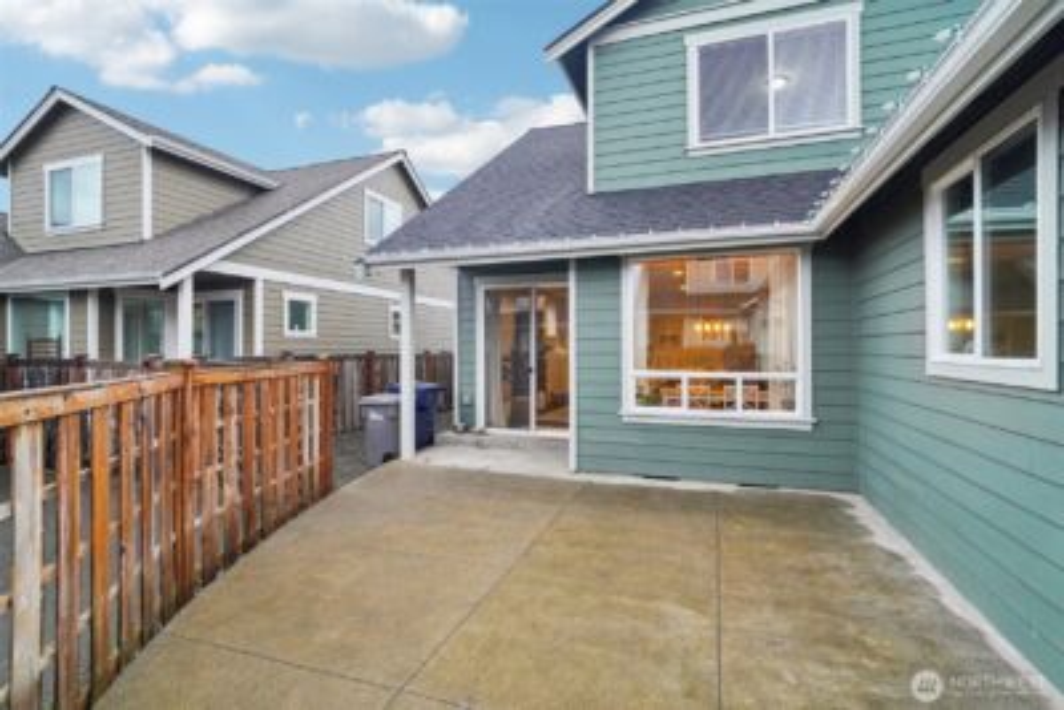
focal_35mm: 16
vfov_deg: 73.8
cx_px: 532
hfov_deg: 96.7
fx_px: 473
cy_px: 355
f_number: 8
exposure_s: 1/25
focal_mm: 16
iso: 1600
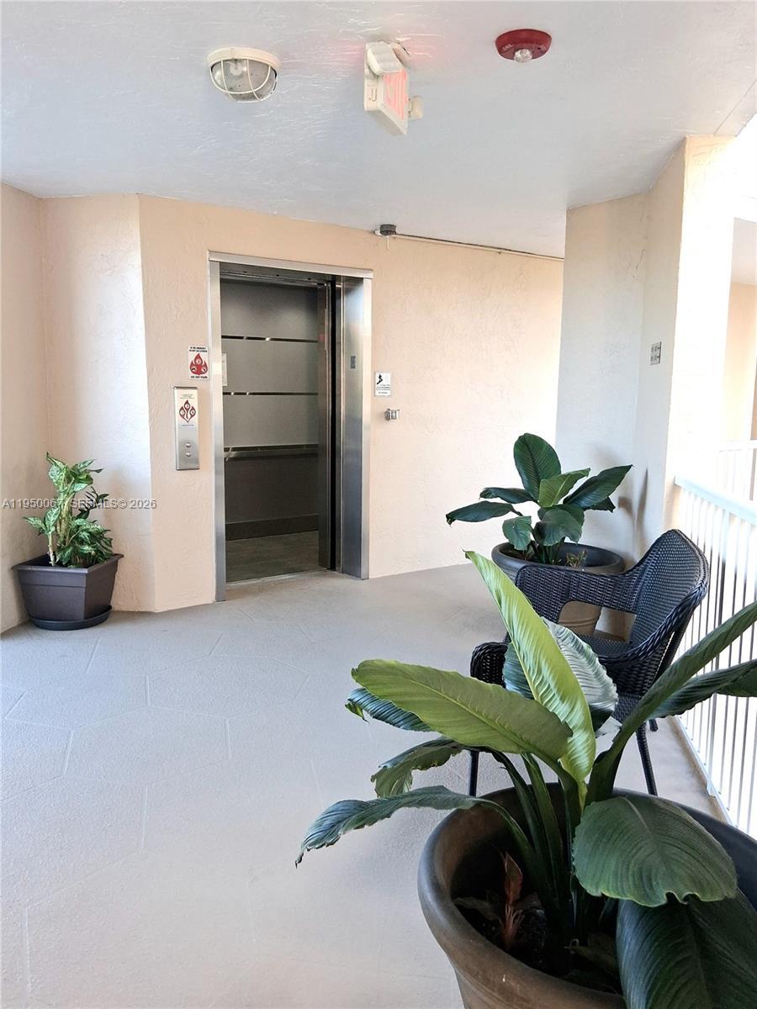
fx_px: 758
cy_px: 504
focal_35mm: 26
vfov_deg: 67.3
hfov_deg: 53.1
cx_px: 378
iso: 125
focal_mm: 3.98
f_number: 1.8
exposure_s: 1/100
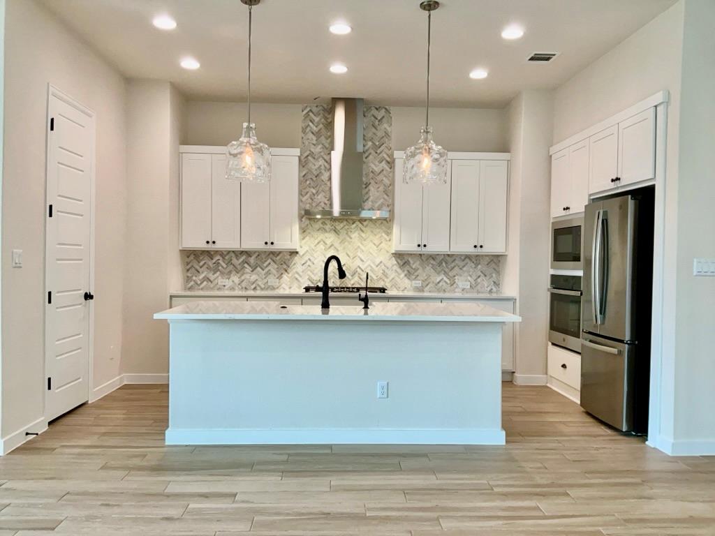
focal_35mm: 27
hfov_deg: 65.3
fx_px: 558
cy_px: 268
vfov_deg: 51.4
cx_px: 358
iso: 50
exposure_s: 1/60
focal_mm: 3
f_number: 1.8
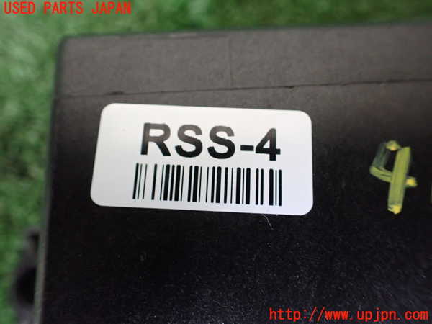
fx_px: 374
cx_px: 216
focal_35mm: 30
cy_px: 162
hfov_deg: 60.0
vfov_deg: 46.8
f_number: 2.3
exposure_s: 1/125
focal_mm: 5.4
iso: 800
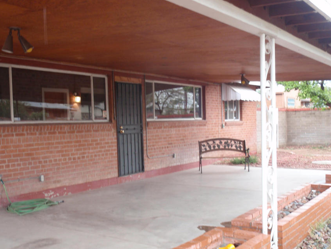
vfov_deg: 35.0
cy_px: 148
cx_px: 156
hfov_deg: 45.7
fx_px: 392
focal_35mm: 41
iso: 100
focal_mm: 6.07
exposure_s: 1/40
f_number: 3.5
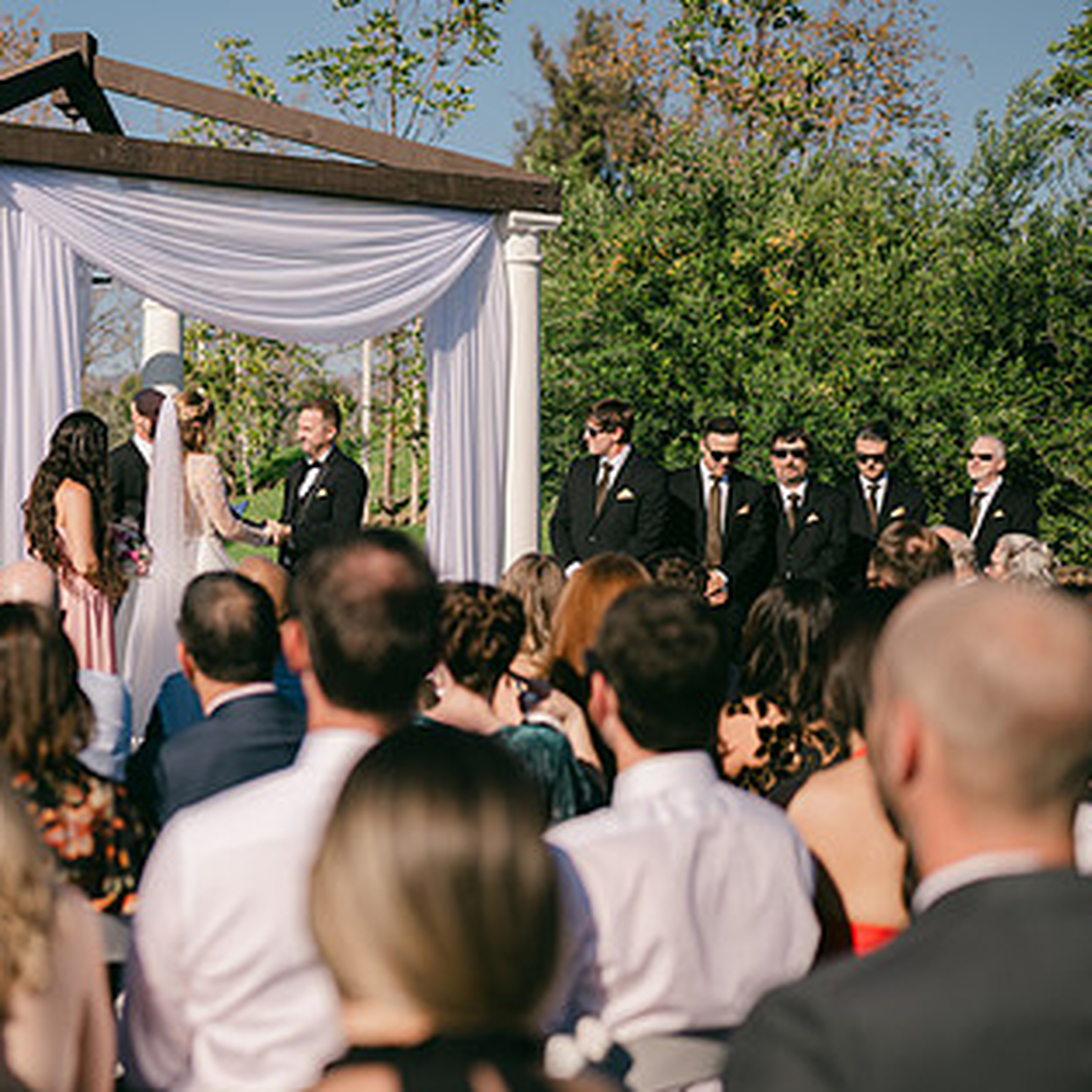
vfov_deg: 30.0
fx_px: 2034
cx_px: 147
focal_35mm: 57
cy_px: 477
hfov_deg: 29.0
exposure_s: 1/8000
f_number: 1.4
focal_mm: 35
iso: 64
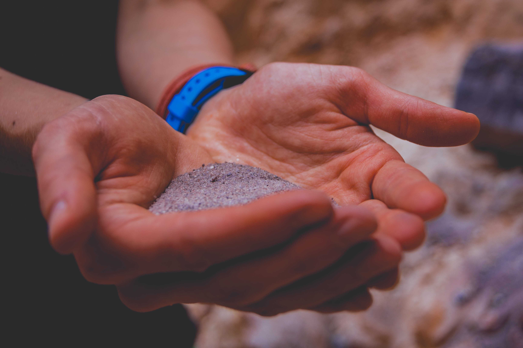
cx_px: 262
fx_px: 762
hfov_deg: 37.9
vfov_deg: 25.7
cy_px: 174
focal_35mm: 52
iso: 100
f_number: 5
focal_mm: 35
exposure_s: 1/320
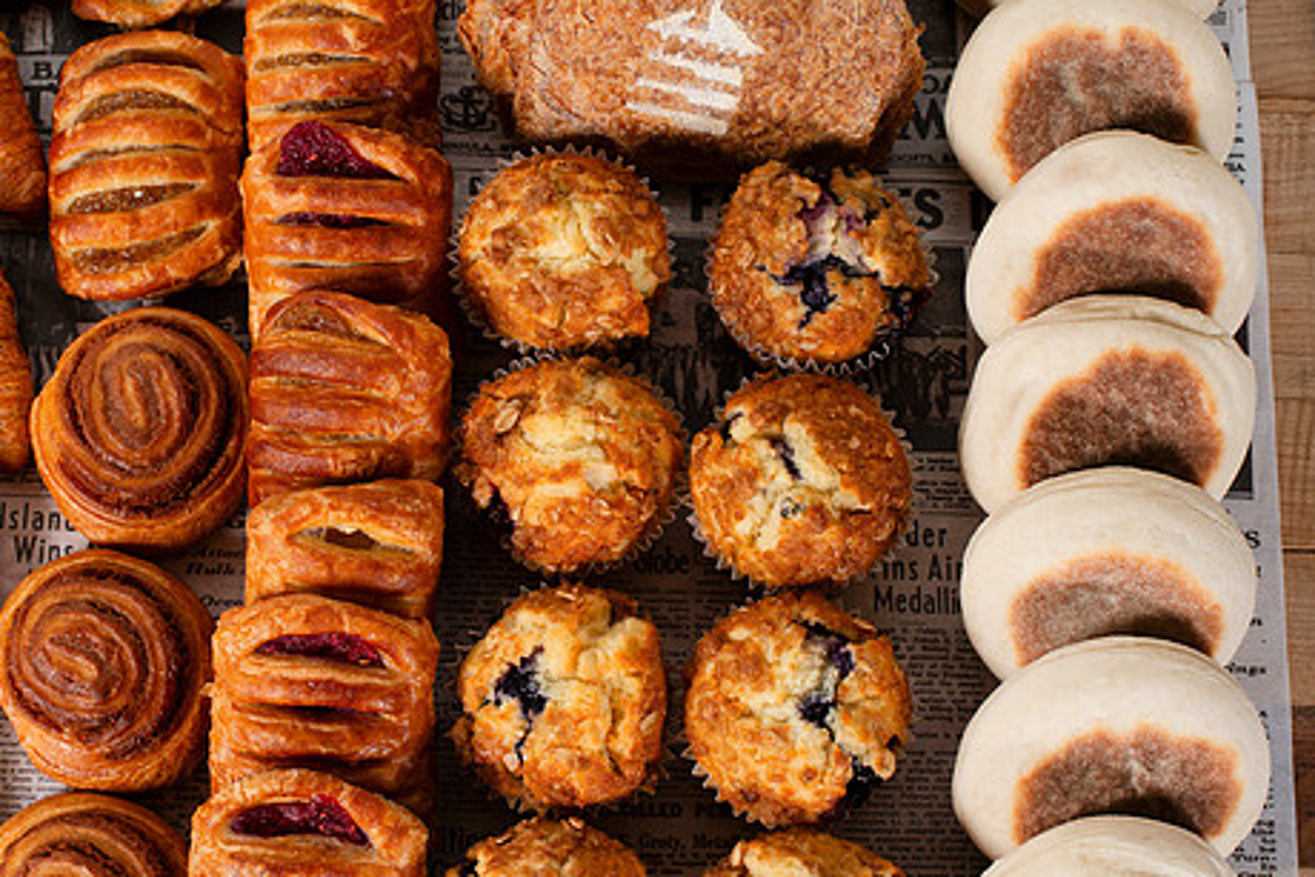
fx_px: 2302
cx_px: 552
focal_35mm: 63
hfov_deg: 31.8
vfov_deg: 21.6
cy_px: 441
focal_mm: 50
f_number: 9
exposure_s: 1/100
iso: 250
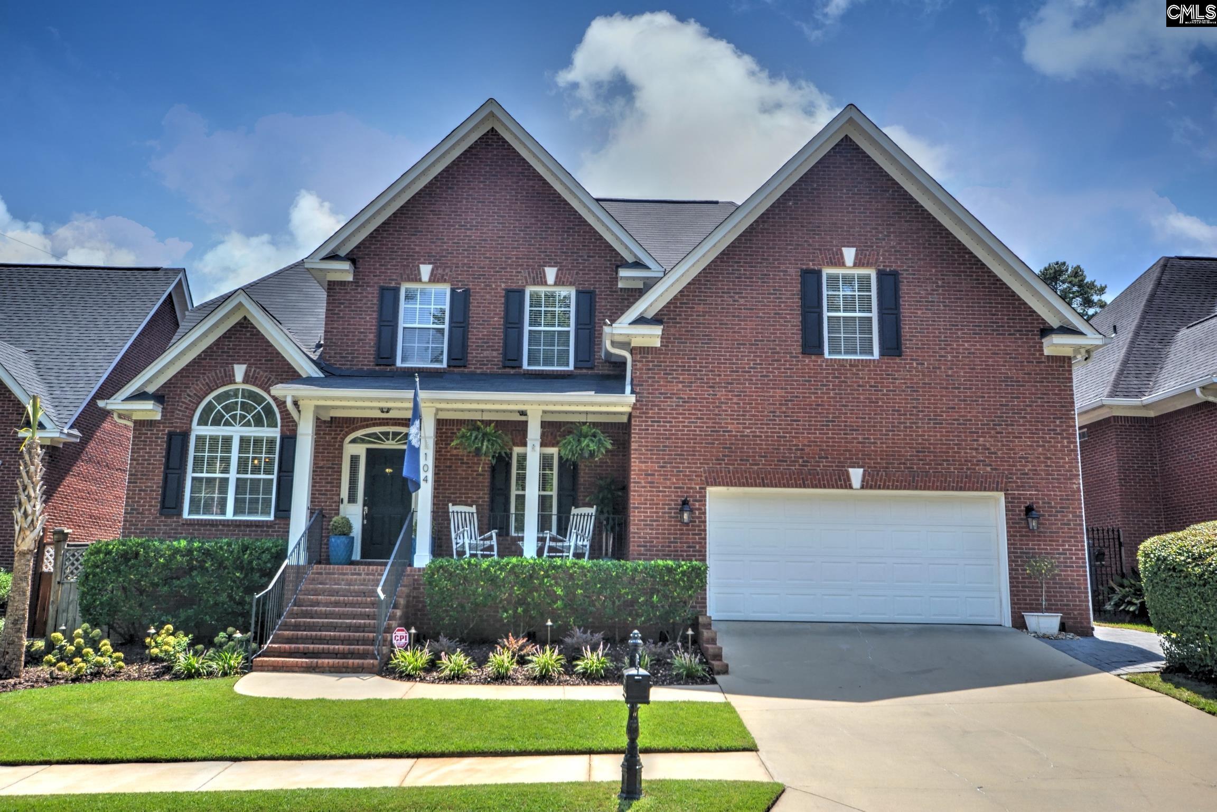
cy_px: 406
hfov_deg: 61.9
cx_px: 608
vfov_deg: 43.6
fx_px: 1014
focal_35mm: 30
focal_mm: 20
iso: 100
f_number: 7.1
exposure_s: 1/200
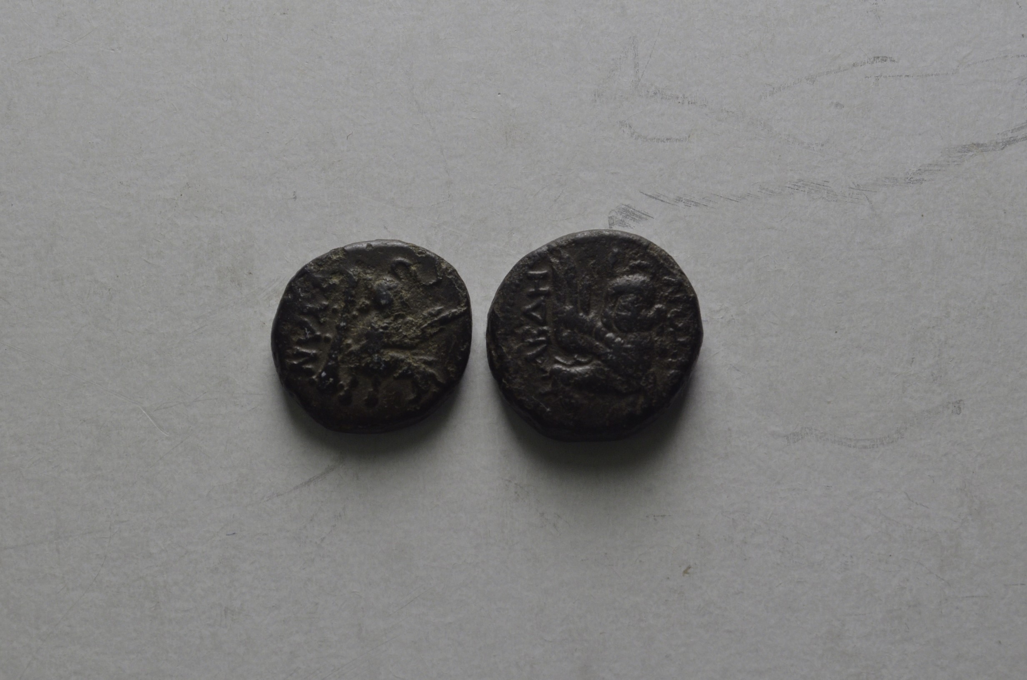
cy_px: 340
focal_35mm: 82
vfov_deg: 16.5
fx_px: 2349
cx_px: 514
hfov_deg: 24.7
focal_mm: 55
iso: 400
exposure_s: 1/250
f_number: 14
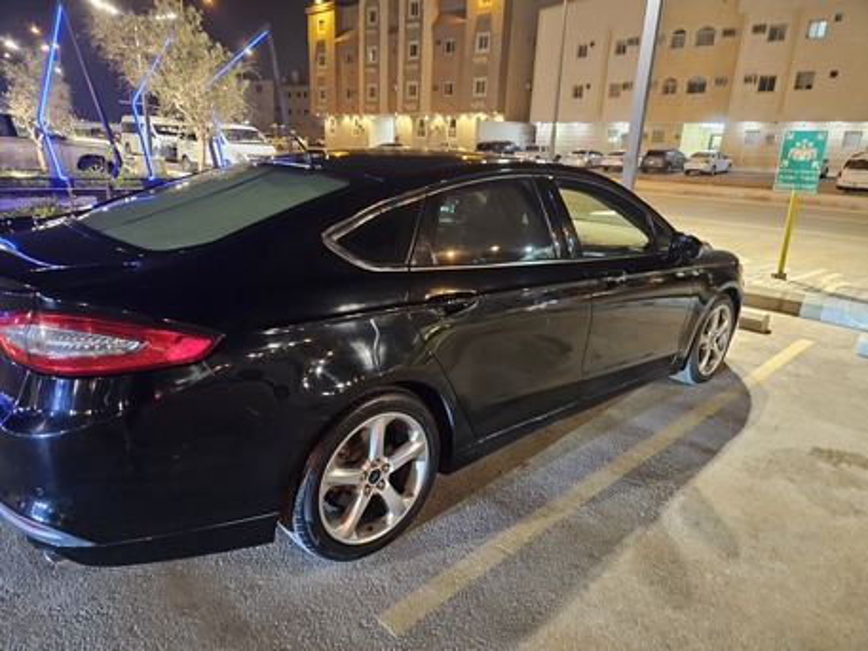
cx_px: 434
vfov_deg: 58.9
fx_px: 577
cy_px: 326
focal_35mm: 23
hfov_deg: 73.9
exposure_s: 1/24
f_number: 1.8
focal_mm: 5.4
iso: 1600
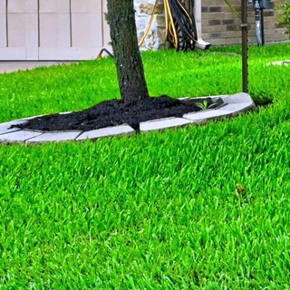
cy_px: -7
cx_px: 914
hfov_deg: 9.8
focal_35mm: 127
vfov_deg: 13.5
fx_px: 1204
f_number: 8
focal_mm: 22
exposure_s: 1/125
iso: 400
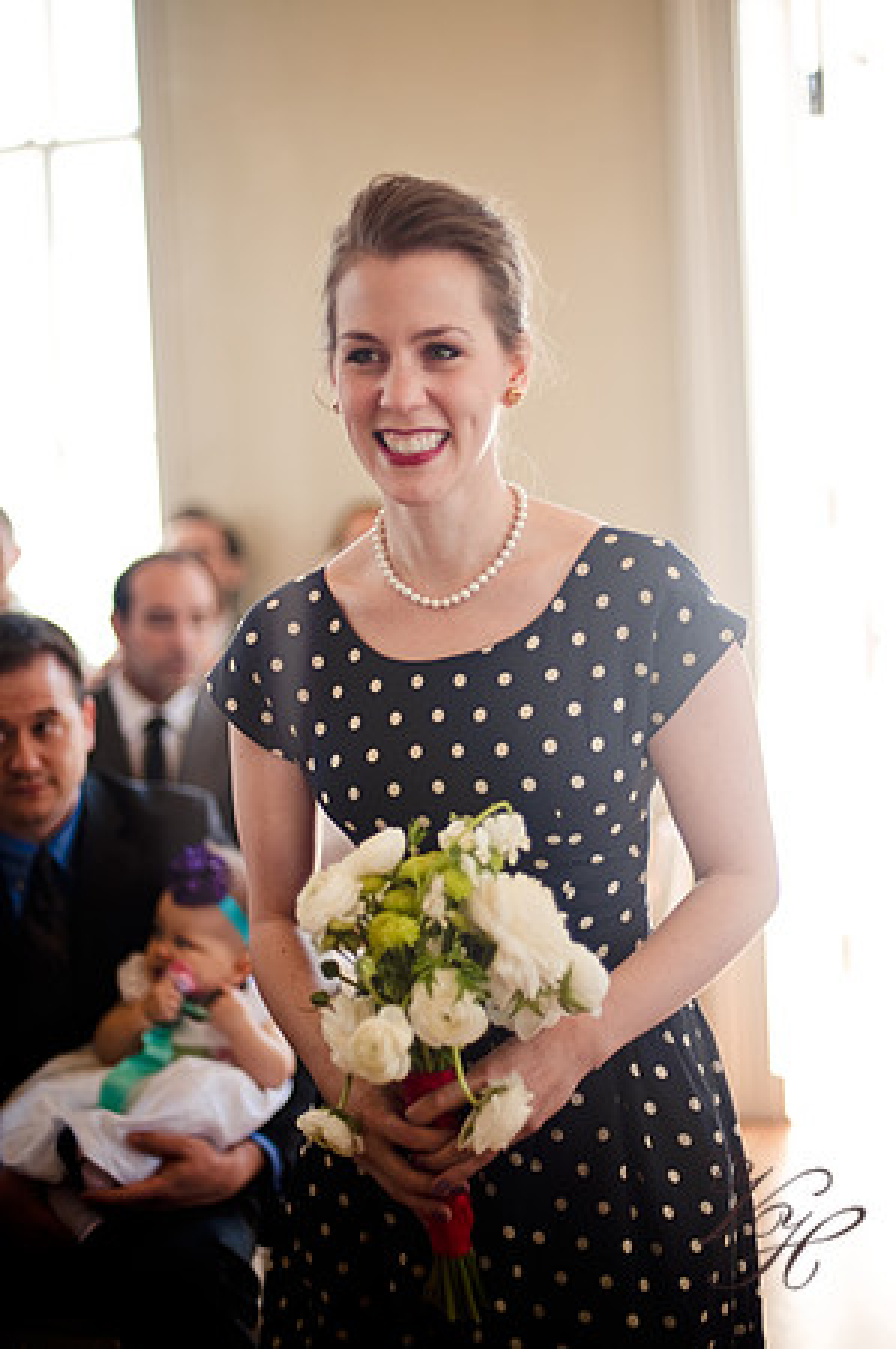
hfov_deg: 26.9
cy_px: 674
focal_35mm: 50
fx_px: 1871
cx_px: 448
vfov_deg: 39.6
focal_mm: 50
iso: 200
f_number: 1.4
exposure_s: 1/250
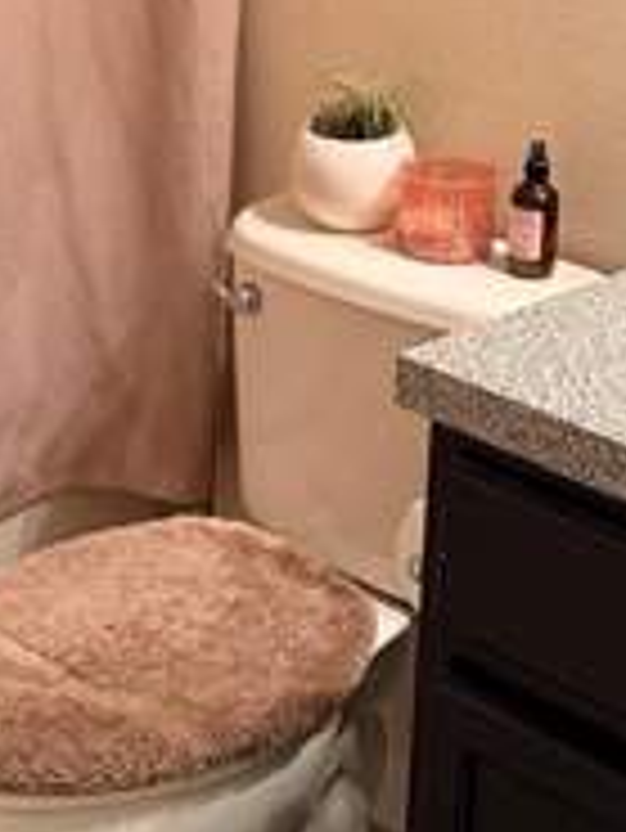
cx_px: 306
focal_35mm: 83
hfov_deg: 17.8
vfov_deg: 22.2
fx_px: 1999
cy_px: -94
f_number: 1.78
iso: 400
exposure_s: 1/60
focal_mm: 6.76
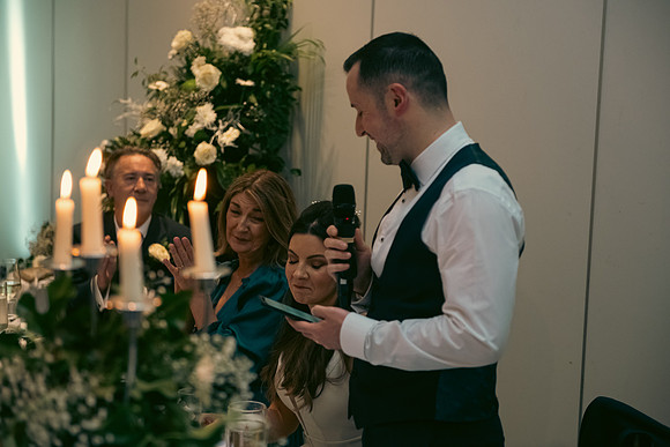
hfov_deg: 28.8
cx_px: 335
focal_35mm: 70
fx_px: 1303
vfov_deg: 19.5
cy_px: 224
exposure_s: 1/160
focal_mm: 70
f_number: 3.5
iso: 2000
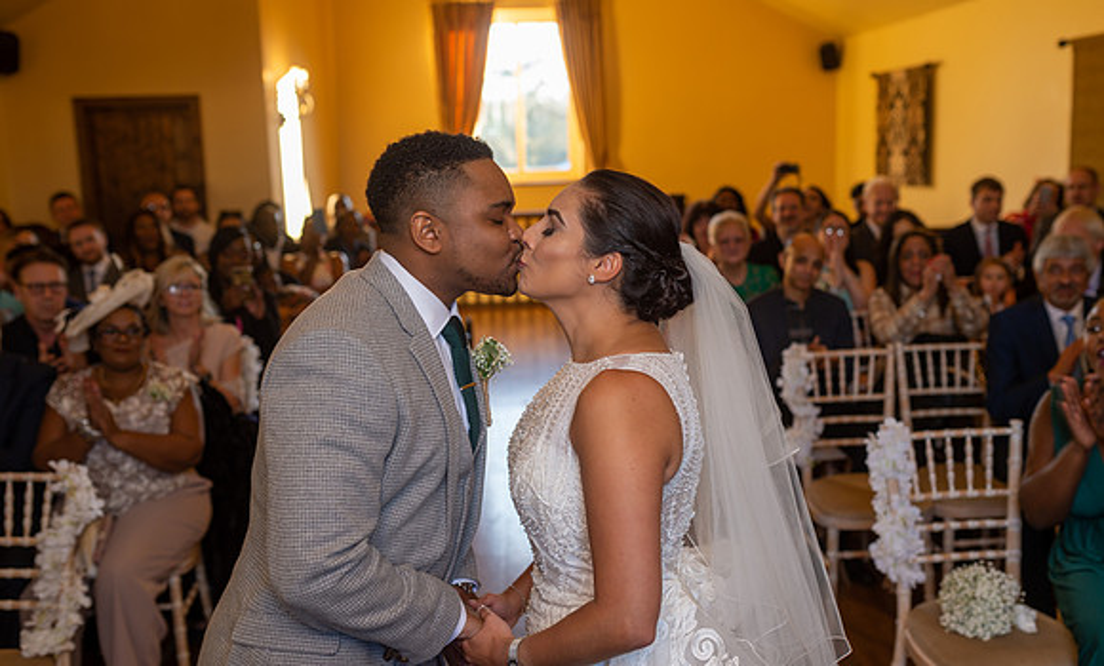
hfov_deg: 54.4
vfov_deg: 34.5
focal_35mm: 36
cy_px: 298
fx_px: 1073
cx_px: 552
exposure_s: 1/100
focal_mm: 35
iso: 200
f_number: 2.8
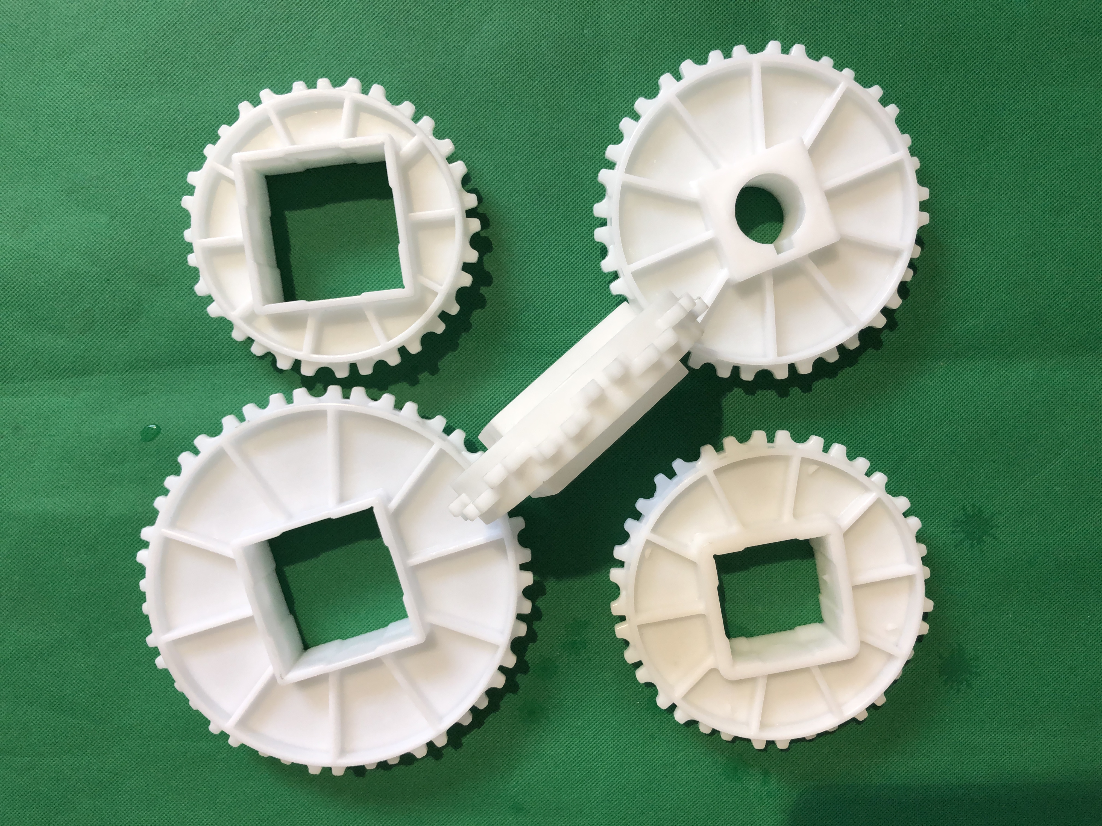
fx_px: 891
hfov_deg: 63.4
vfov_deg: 49.7
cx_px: 551
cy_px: 413
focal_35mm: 28
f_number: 1.8
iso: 100
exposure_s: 1/100
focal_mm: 4
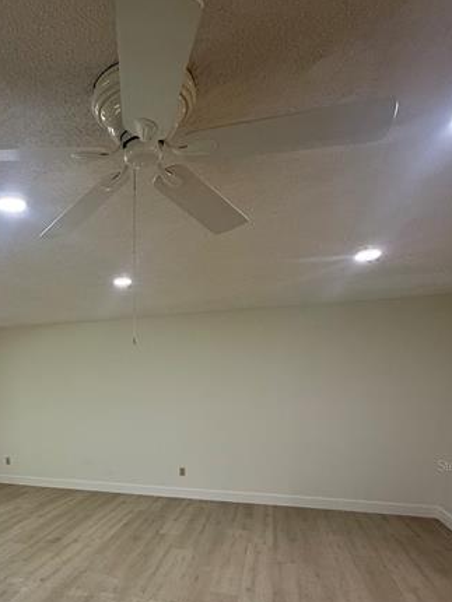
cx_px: 98
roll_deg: +0.6
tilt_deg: -9.6
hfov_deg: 51.8
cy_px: 465
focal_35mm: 25
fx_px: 435
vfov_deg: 64.4
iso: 160
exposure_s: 1/99
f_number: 2.2
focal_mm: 2.22
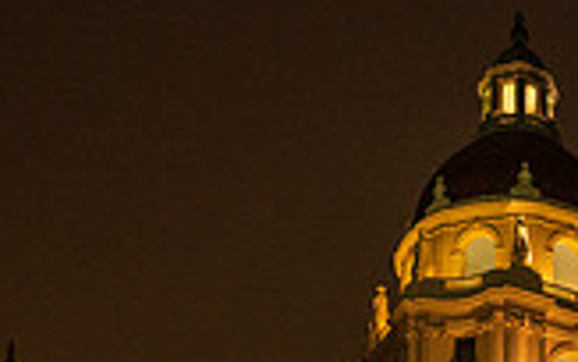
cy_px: 679
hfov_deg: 33.5
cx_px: 585
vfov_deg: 18.0
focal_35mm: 55
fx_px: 867
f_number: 2.8
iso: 800
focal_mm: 14
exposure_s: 1/60
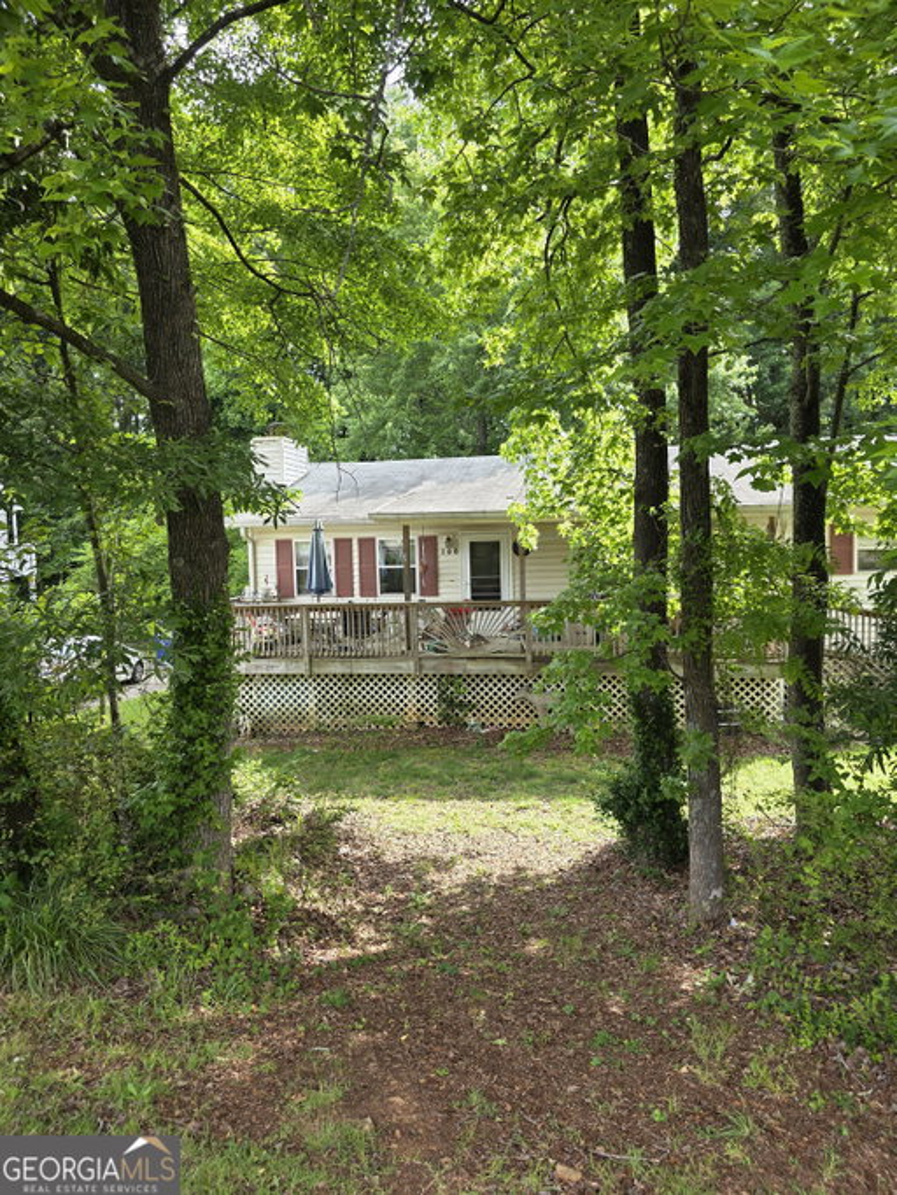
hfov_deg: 58.9
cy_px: 598
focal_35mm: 23
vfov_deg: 73.9
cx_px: 448
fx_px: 794
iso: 50
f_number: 1.7
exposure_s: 1/359
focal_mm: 6.3
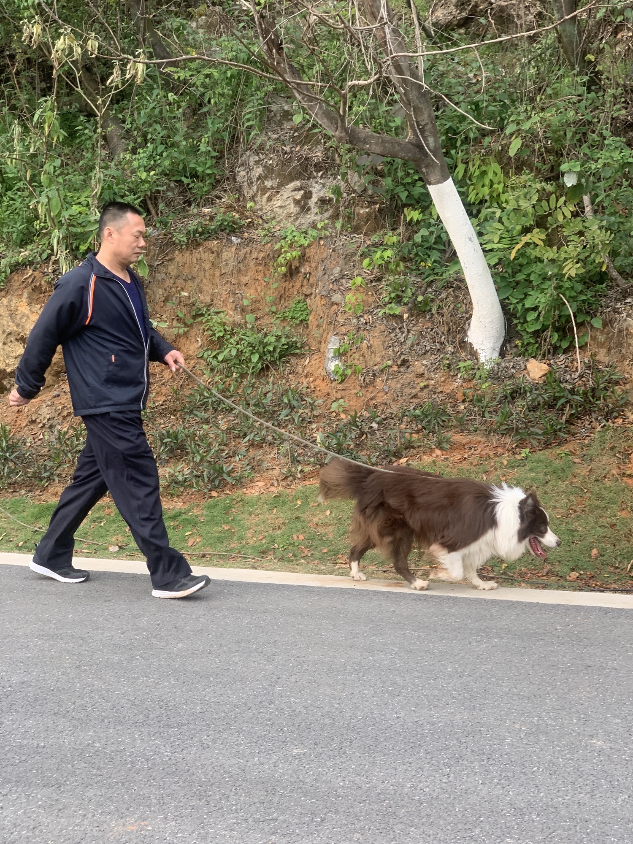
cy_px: 422
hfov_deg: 28.0
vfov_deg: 36.8
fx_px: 1268
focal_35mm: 52
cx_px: 316
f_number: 2.4
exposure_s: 1/74
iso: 16
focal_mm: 6
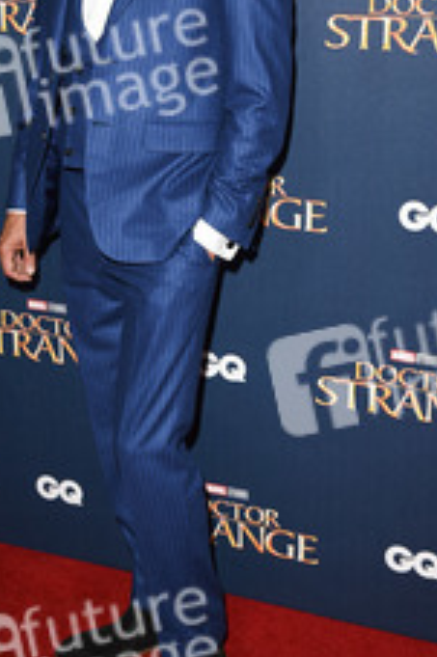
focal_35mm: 67
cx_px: 155
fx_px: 1222
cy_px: 223
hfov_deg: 20.2
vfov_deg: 29.9
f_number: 5.6
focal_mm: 38
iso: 640
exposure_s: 1/250
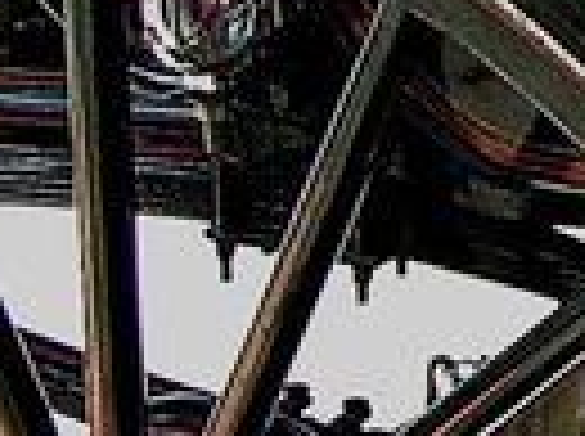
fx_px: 4285
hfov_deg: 6.9
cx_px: 1816
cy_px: -470
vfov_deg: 5.7
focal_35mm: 254
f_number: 2.8
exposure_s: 1/60
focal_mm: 5.85
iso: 80
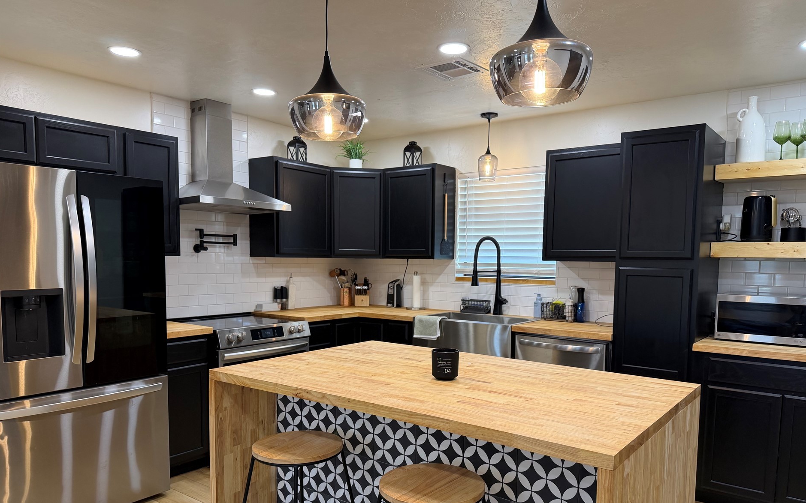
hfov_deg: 70.4
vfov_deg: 47.3
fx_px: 571
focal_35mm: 26
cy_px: 301
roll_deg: -1.1
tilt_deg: -5.0
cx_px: 410
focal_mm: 6.76
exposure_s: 1/120
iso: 200
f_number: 1.78
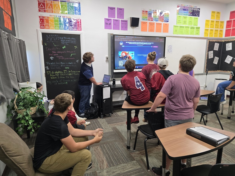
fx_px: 156
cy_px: 88
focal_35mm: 23
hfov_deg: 73.9
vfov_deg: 58.9
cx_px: 118
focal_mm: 6.3
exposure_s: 1/120
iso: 320
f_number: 1.7
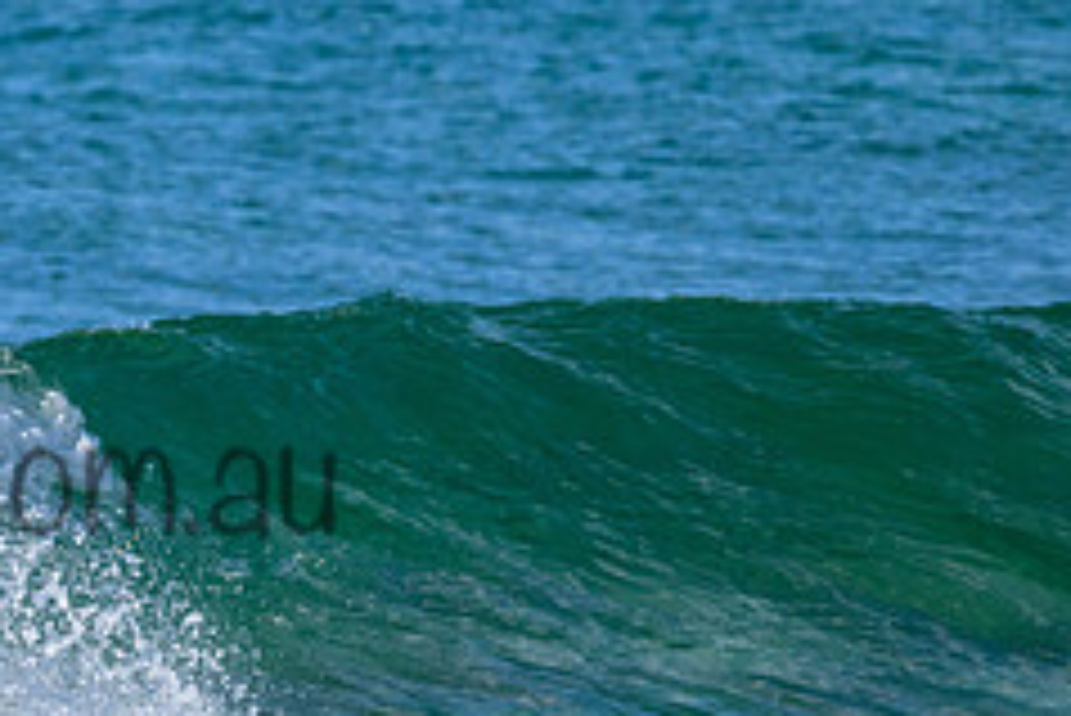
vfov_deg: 0.9
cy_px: 430
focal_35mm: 1609
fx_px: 47895
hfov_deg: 1.3
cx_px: -140
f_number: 11
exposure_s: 1/2000
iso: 1600
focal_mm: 660
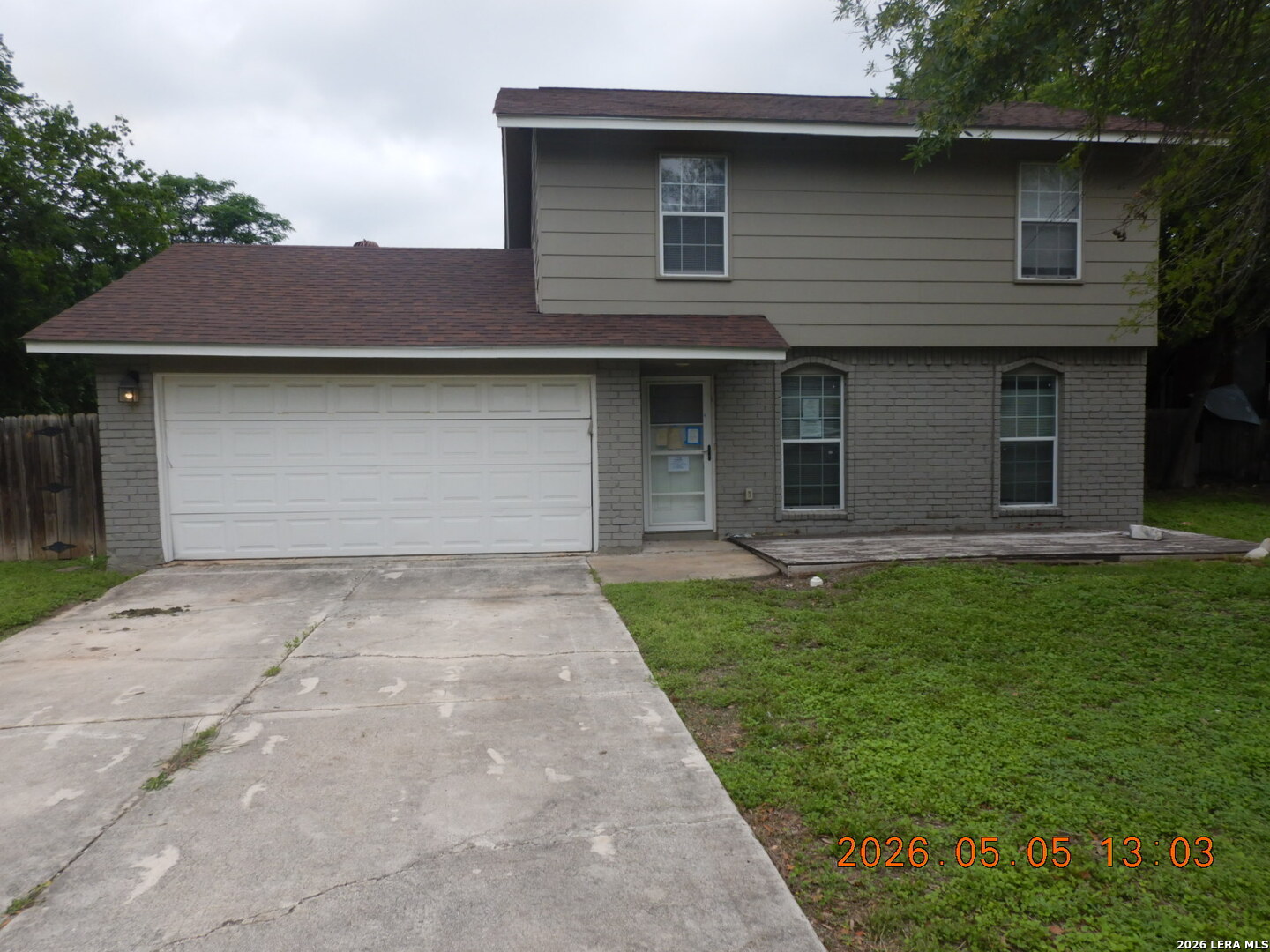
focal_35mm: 24
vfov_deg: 56.8
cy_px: 476
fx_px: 881
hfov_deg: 71.6
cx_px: 635
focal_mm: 4.3
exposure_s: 1/1000
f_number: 4.1
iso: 125
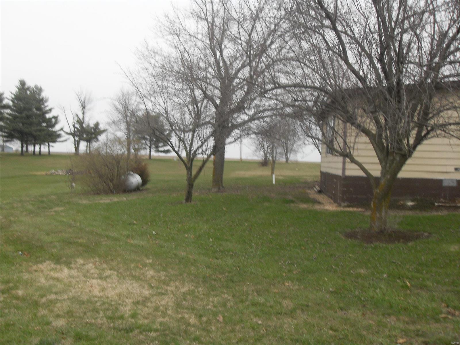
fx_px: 492
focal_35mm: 37
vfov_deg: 38.7
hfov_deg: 50.1
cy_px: 172
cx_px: 230
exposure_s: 1/60
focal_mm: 6.3
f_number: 8.9
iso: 80
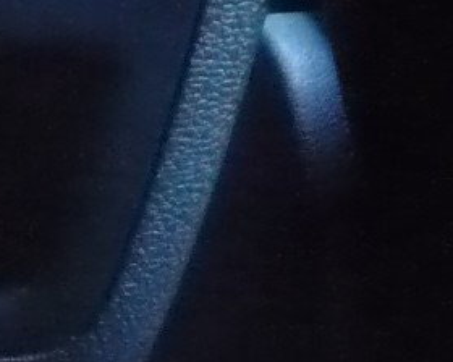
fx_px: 2869
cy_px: 181
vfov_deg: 7.2
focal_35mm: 214
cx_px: -581
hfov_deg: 8.4
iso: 800
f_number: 3.3
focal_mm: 5.2
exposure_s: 1/8
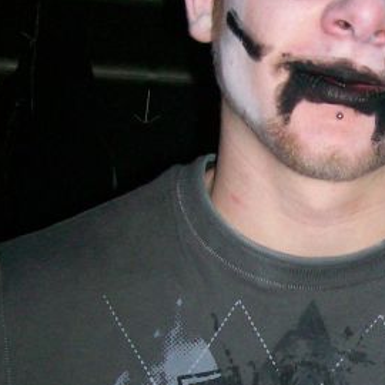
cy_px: 247
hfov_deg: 18.0
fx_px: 1183
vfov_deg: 18.5
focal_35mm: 94
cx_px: 396
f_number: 2.7
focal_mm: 6
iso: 140
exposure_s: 1/64
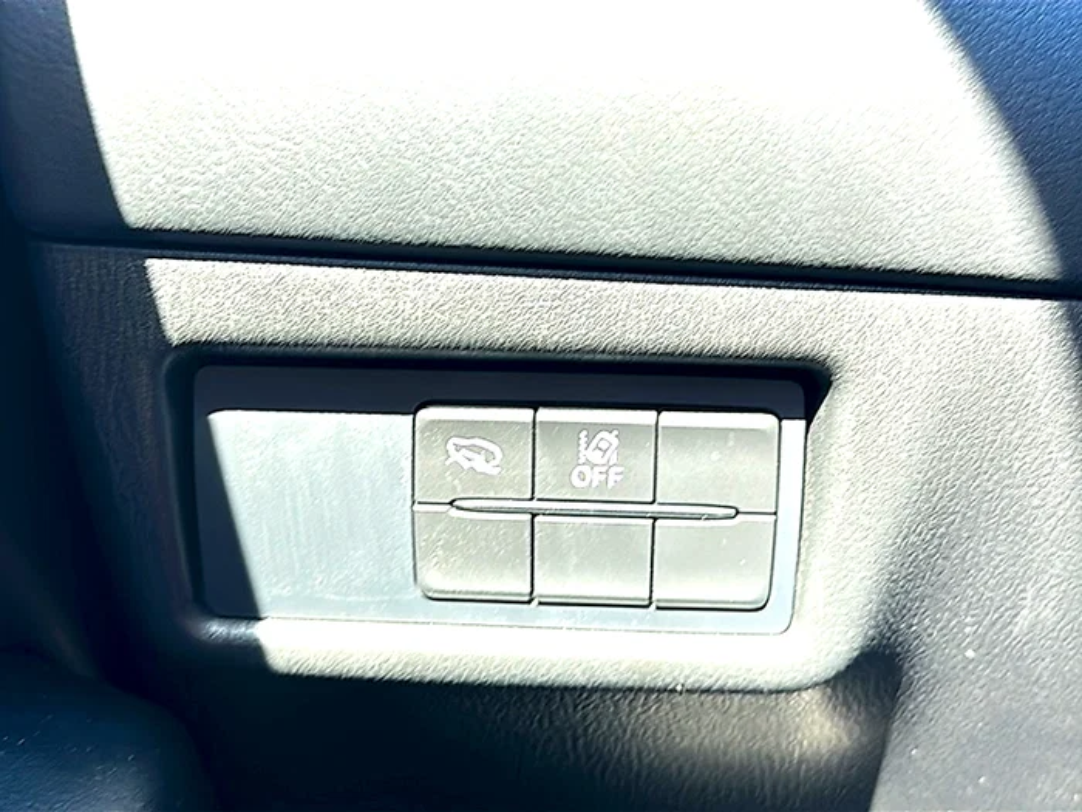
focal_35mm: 39
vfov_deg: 36.8
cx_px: 541
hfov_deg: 47.9
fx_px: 1219
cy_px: 406
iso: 50
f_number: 1.78
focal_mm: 6.86
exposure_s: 1/41
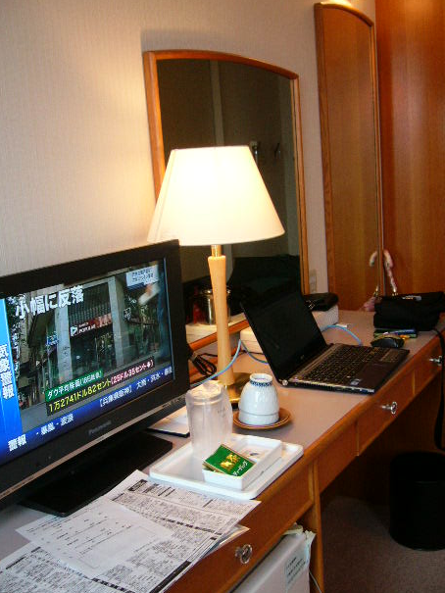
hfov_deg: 38.7
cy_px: 292
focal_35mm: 37
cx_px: 233
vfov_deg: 50.1
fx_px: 634
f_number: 2.8
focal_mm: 5.8
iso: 150
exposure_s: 1/30
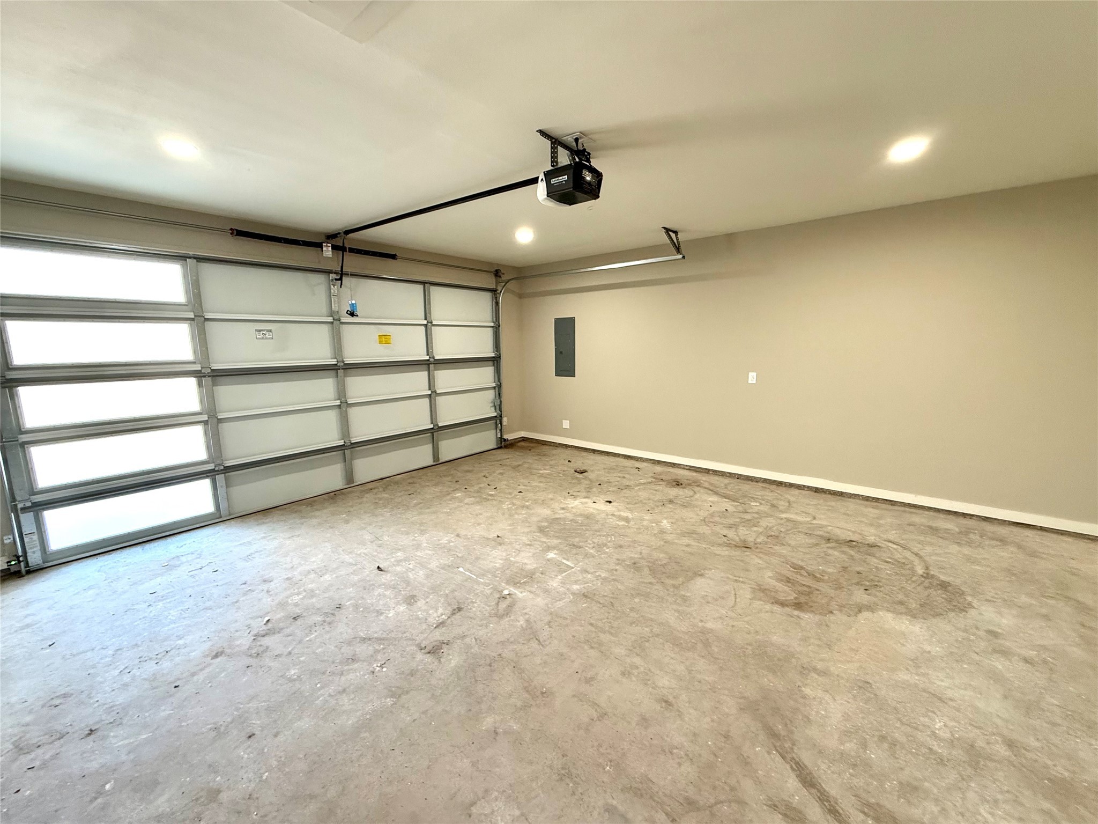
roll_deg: +0.1
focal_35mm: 14
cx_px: 549
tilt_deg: -8.8
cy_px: 412
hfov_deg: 102.1
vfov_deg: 85.7
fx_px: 444
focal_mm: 2.22
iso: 250
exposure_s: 1/60
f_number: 2.2
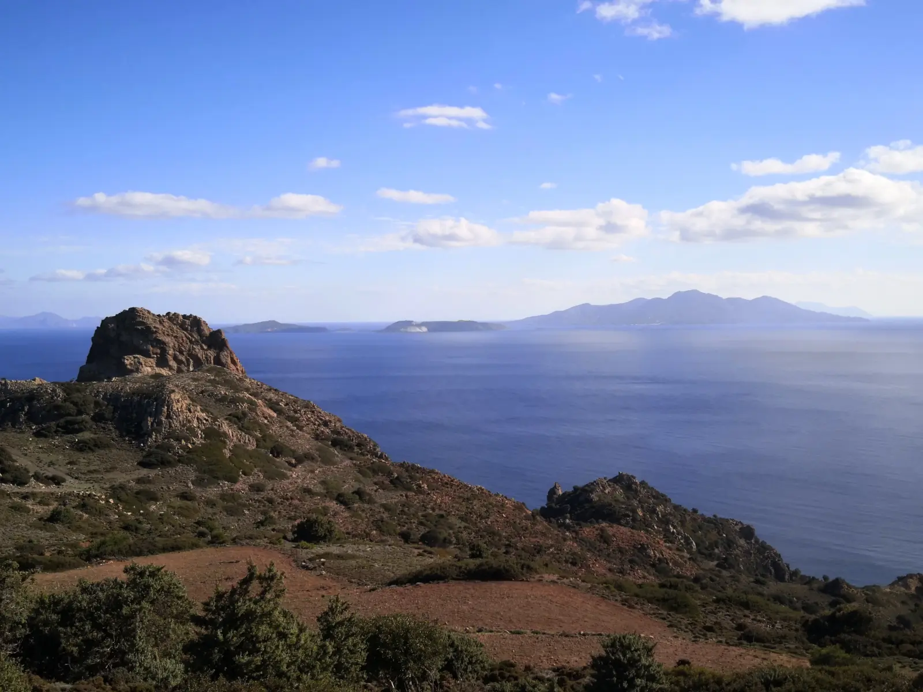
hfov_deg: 50.1
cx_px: 462
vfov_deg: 38.7
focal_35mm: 37
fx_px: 987
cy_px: 346
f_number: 1.6
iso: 50
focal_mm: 3.95
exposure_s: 1/3268
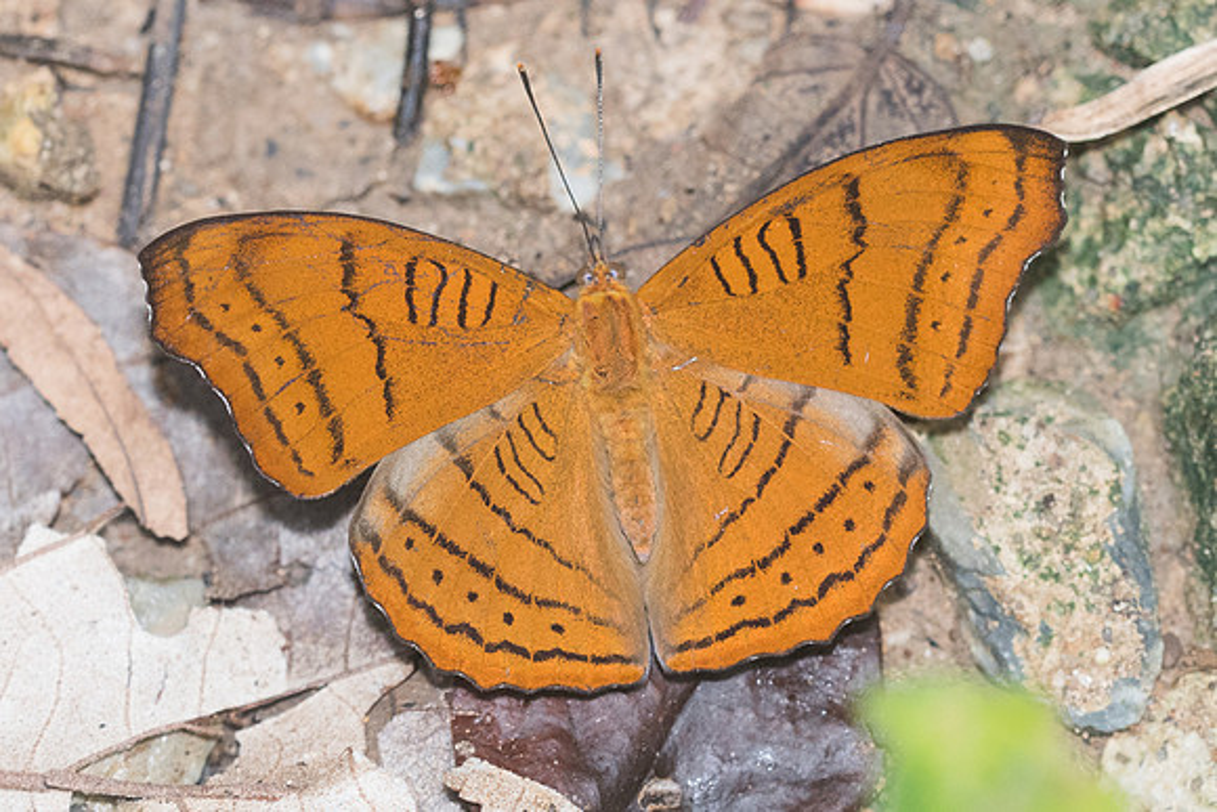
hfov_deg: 4.8
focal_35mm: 426
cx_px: 650
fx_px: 14406
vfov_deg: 3.2
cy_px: 482
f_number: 5.6
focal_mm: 150
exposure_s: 1/250
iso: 800
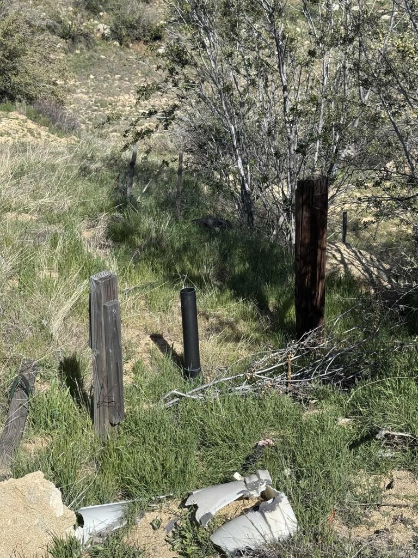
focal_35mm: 48
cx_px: 209
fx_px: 773
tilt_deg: -26.4
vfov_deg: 39.7
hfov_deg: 30.3
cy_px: 279
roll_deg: +1.9
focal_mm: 6.76
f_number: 1.78
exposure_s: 1/3096
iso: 64
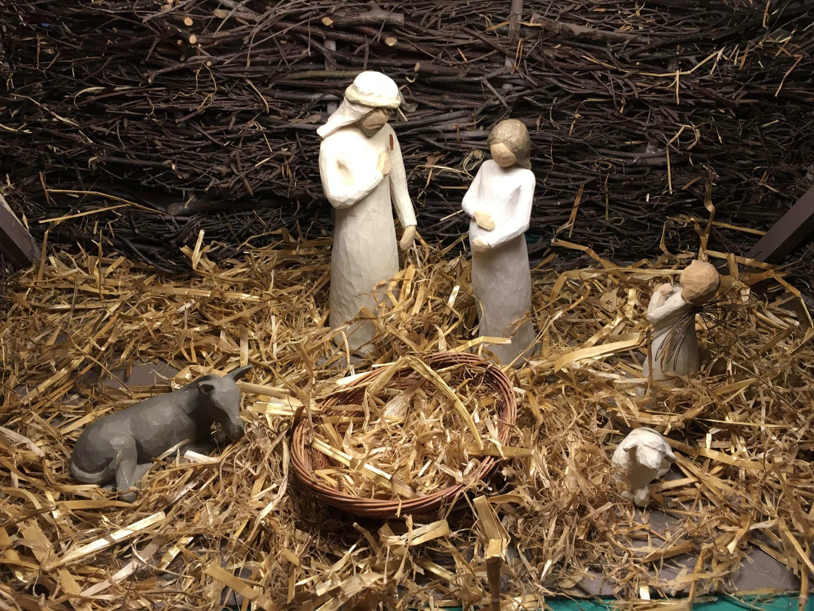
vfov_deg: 48.2
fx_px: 682
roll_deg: -1.1
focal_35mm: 29
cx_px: 407
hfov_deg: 61.7
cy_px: 306
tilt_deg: -30.9
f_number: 2.2
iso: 80
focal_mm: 4.15
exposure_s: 1/33
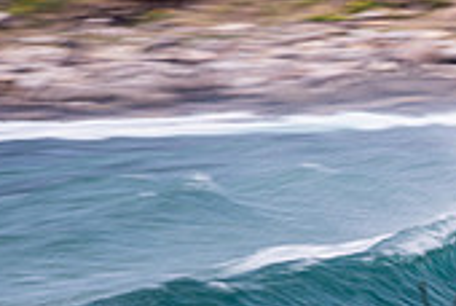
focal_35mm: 1704
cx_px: 695
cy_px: 299
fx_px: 21621
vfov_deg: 0.8
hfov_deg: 1.2
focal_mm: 500
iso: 64
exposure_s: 1/25
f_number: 20
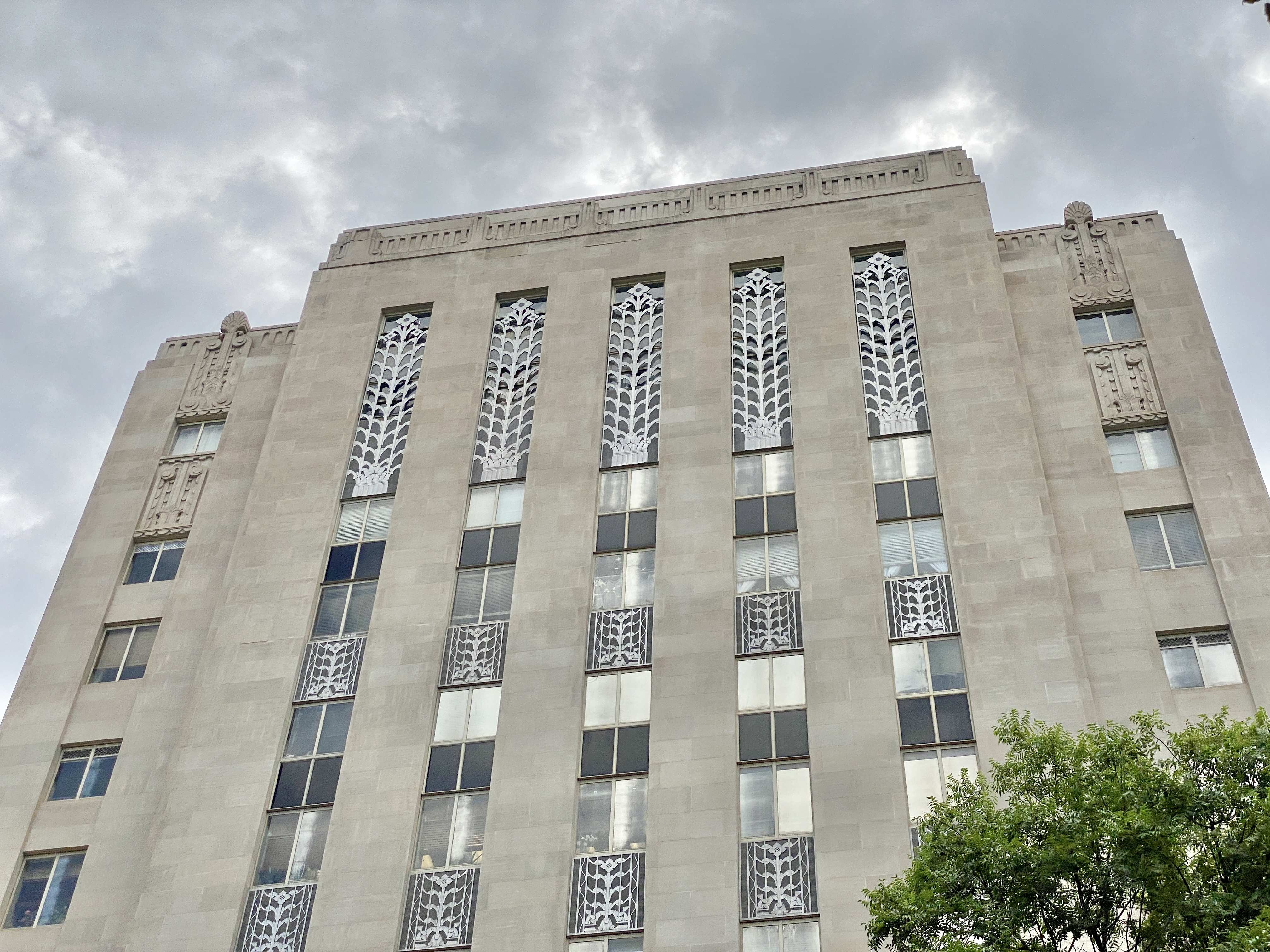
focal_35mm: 52
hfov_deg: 36.8
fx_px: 1908
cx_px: 635
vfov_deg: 28.0
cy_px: 476
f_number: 2
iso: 20
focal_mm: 6
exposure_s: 1/3425
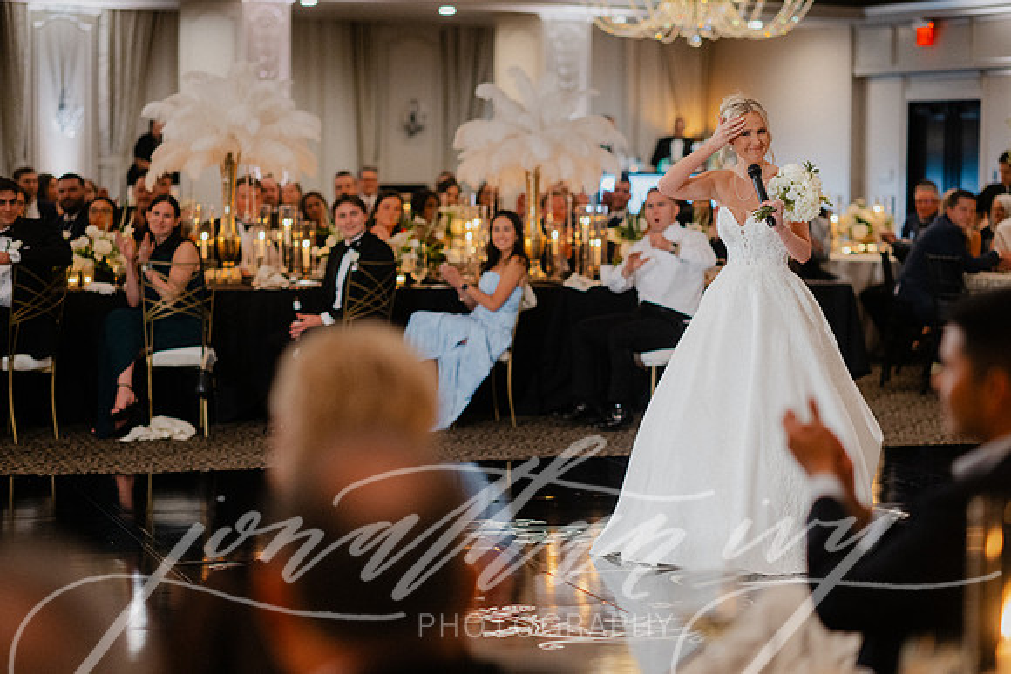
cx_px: 506
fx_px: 2388
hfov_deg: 23.9
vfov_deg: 16.1
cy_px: 337
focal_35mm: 85
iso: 2000
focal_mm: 85
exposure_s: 1/160
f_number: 2
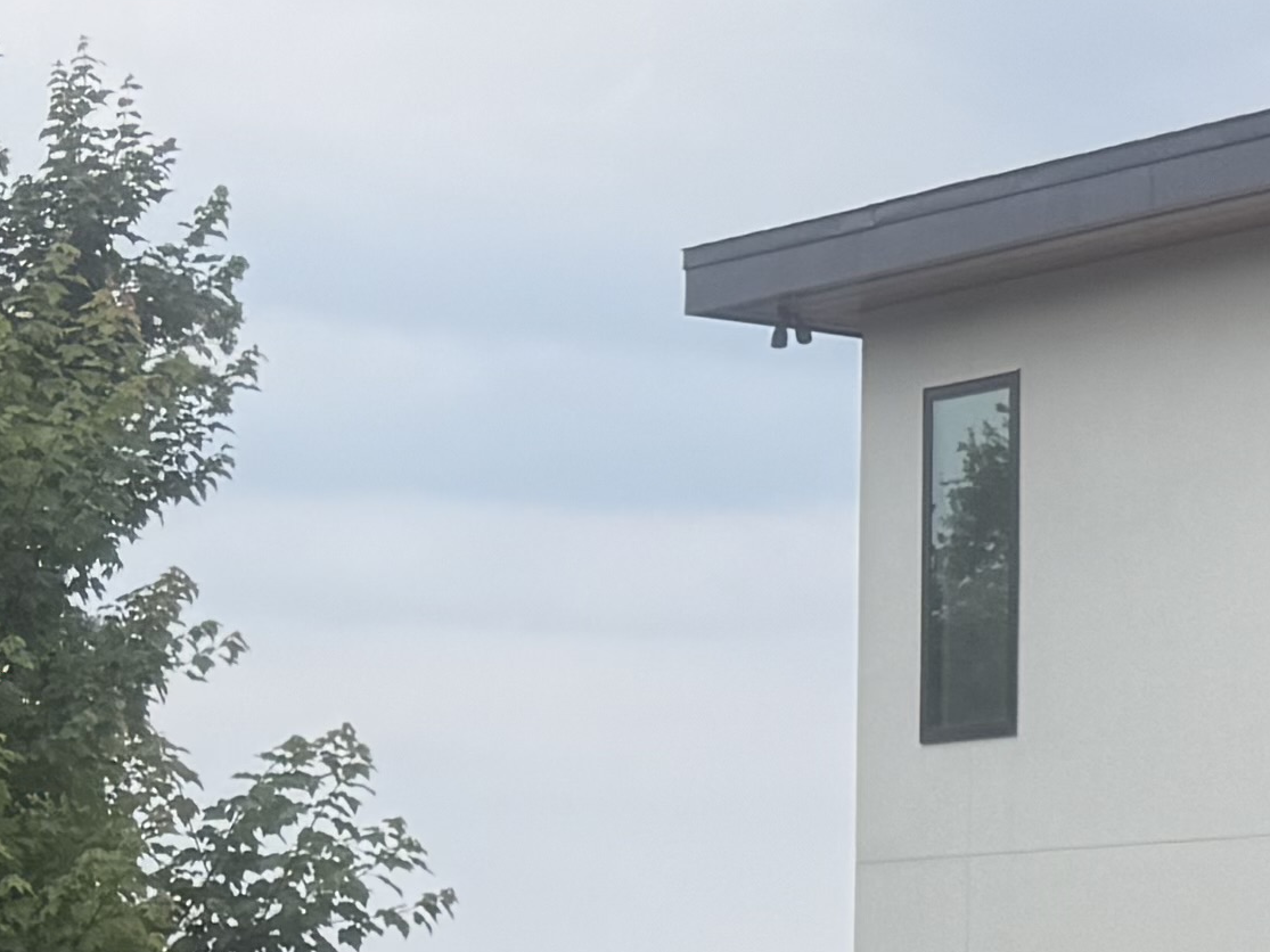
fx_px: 4512
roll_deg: -0.6
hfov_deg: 13.1
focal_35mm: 123
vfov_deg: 11.9
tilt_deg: +2.1
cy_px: 1031
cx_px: 2793
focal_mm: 6.76
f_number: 1.78
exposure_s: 1/967
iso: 80
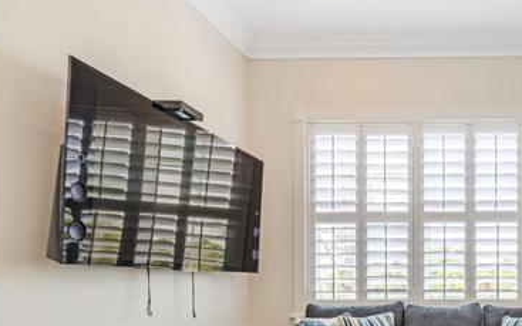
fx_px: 469
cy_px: 283
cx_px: 469
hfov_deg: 51.4
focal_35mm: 33
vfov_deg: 36.3
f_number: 9
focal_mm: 11
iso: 250
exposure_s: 1/250
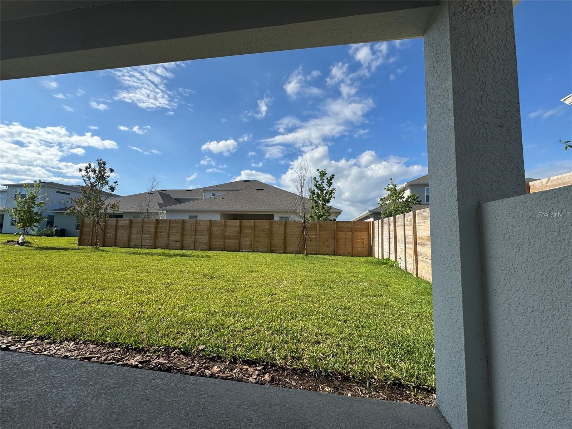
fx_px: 231
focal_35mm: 14
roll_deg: -1.5
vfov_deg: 85.7
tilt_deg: +4.9
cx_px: 286
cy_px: 214
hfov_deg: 102.1
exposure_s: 1/2584
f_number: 2.2
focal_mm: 2.22
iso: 50
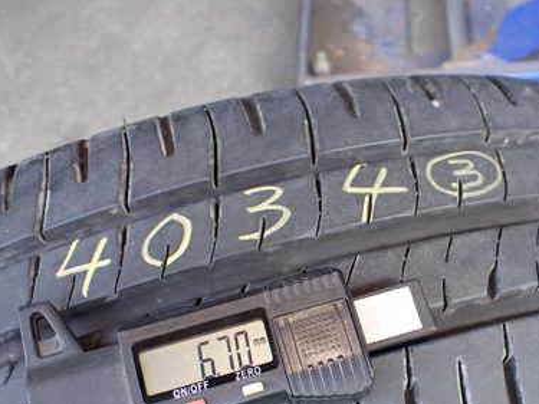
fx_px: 747
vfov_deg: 30.0
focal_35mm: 48
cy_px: 276
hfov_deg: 38.9
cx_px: 382
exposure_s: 1/125
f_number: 2.3
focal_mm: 5.4
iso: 320
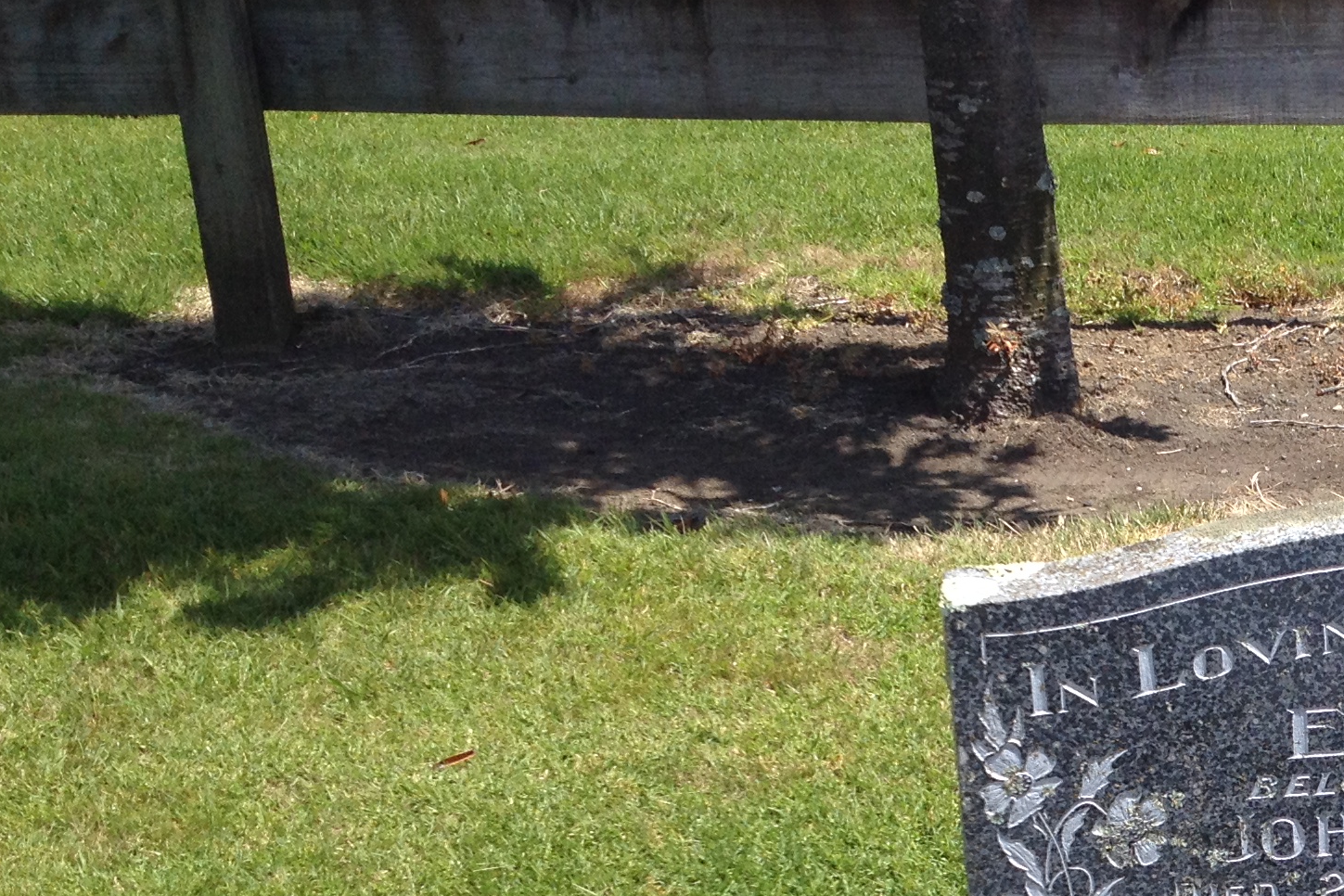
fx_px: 3061
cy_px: 1043
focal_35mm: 82
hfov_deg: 23.3
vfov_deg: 16.1
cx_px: 1460
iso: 50
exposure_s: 1/1346
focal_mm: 4.28
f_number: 2.4
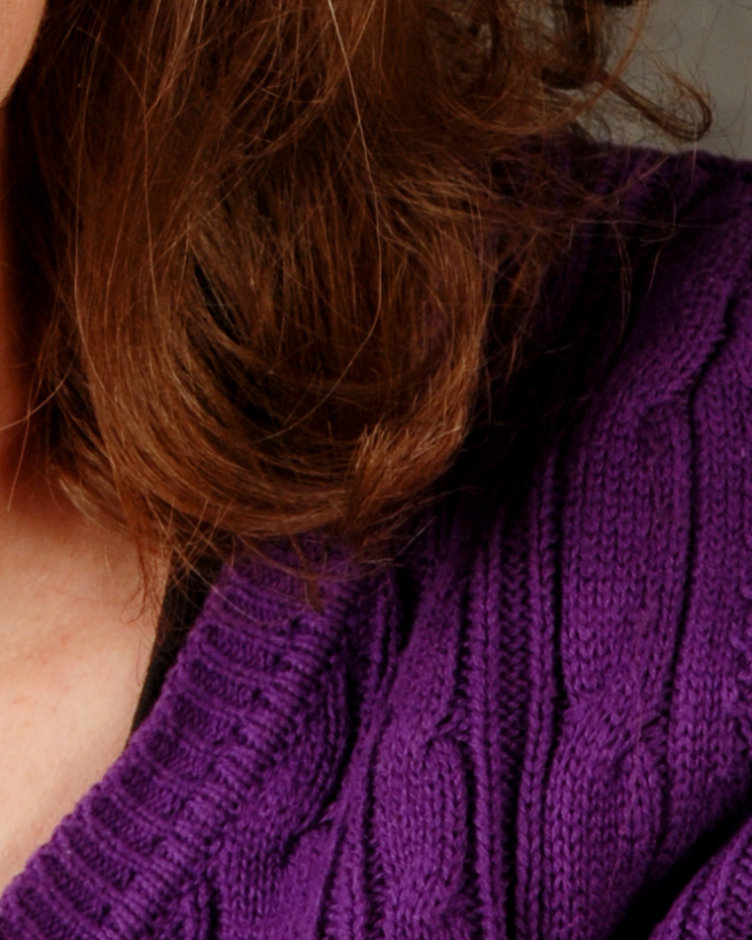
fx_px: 8789
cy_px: 67
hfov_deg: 4.9
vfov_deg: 6.1
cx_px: -426
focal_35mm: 316
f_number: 7.1
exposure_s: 1/250
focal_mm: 55
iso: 100
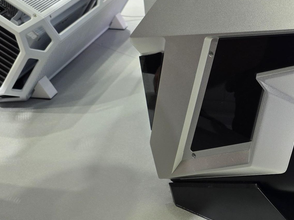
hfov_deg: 33.3
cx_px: 303
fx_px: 442
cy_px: 154
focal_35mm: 52
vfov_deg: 27.8
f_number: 1.7
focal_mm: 6.3
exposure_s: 1/180
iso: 50
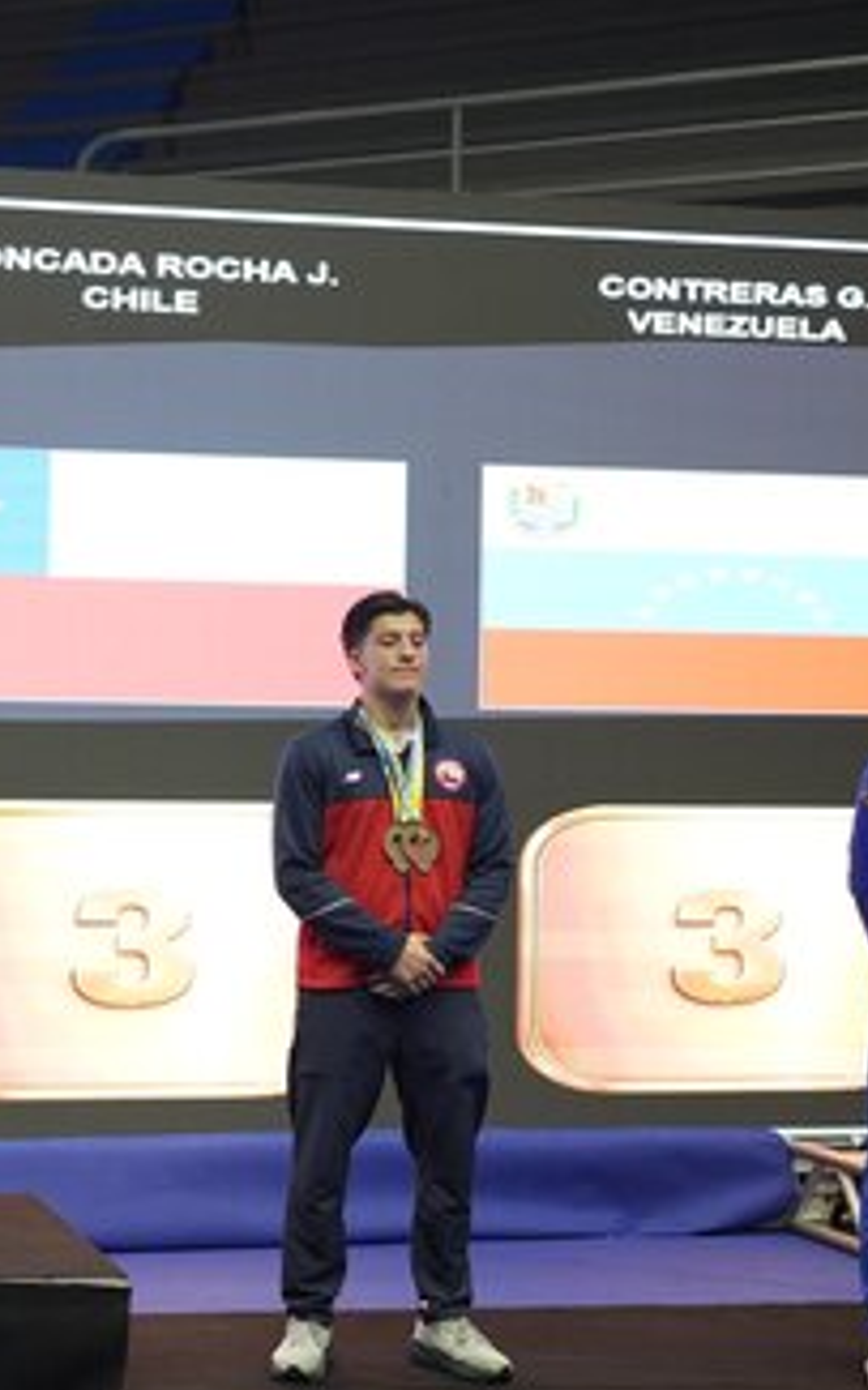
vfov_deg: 30.2
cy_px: 733
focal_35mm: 68
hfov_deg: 18.2
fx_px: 2575
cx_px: -154
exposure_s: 1/151
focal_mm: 35
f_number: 1.4
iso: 400
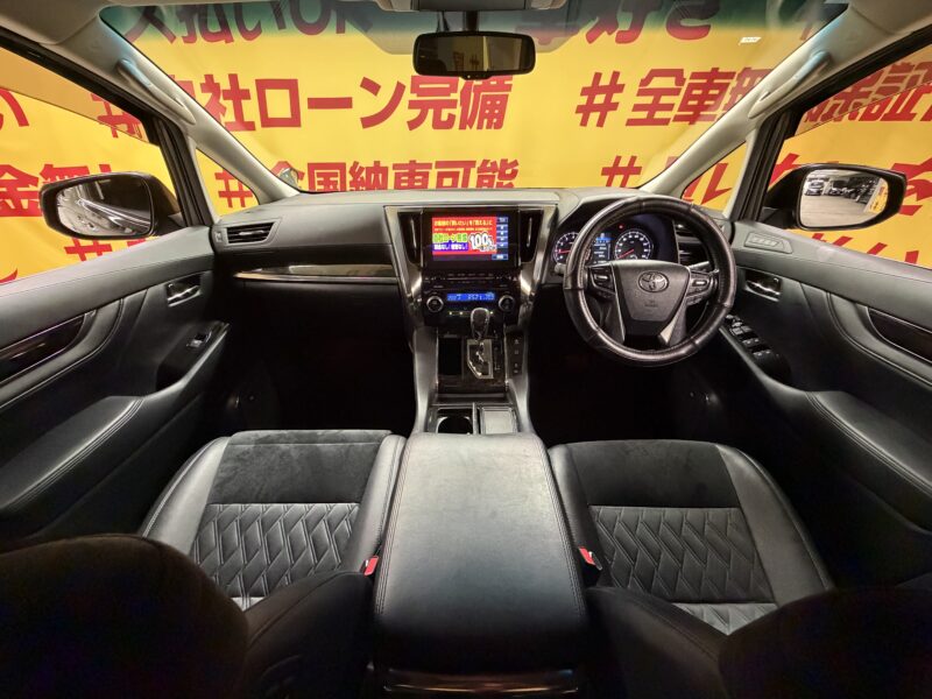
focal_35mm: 14
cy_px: 350
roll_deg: +1.4
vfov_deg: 85.7
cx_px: 466
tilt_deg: -31.5
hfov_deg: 102.1
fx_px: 377
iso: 800
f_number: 2.2
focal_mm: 2.22
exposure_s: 1/53
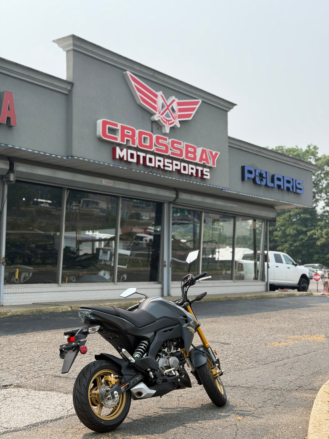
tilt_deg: +5.4
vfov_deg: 39.7
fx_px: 608
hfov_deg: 30.3
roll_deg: -1.0
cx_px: 164
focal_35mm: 48
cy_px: 220
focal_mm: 6.76
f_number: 1.78
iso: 100
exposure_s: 1/2494
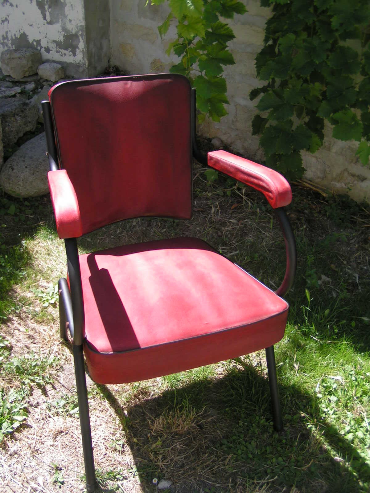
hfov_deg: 37.7
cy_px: 246
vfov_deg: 49.0
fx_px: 542
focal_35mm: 38
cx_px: 185
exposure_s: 1/400
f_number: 2.8
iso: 50
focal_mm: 5.8
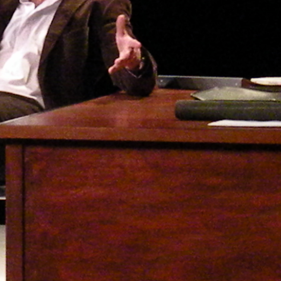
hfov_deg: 6.6
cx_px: 32
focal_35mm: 264
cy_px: 78
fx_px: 2425
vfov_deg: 6.6
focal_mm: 19.4
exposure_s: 1/156
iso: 3200
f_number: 5.6
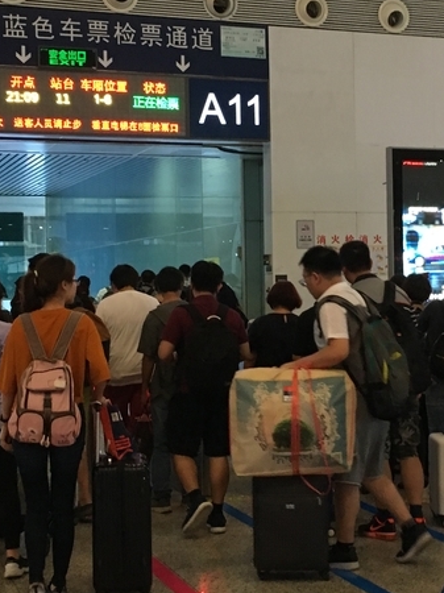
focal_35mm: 66
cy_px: 265
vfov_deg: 29.4
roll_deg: -0.8
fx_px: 1130
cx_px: 281
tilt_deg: +2.3
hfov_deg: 22.2
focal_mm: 4.15
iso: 200
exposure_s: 1/33
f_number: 2.2
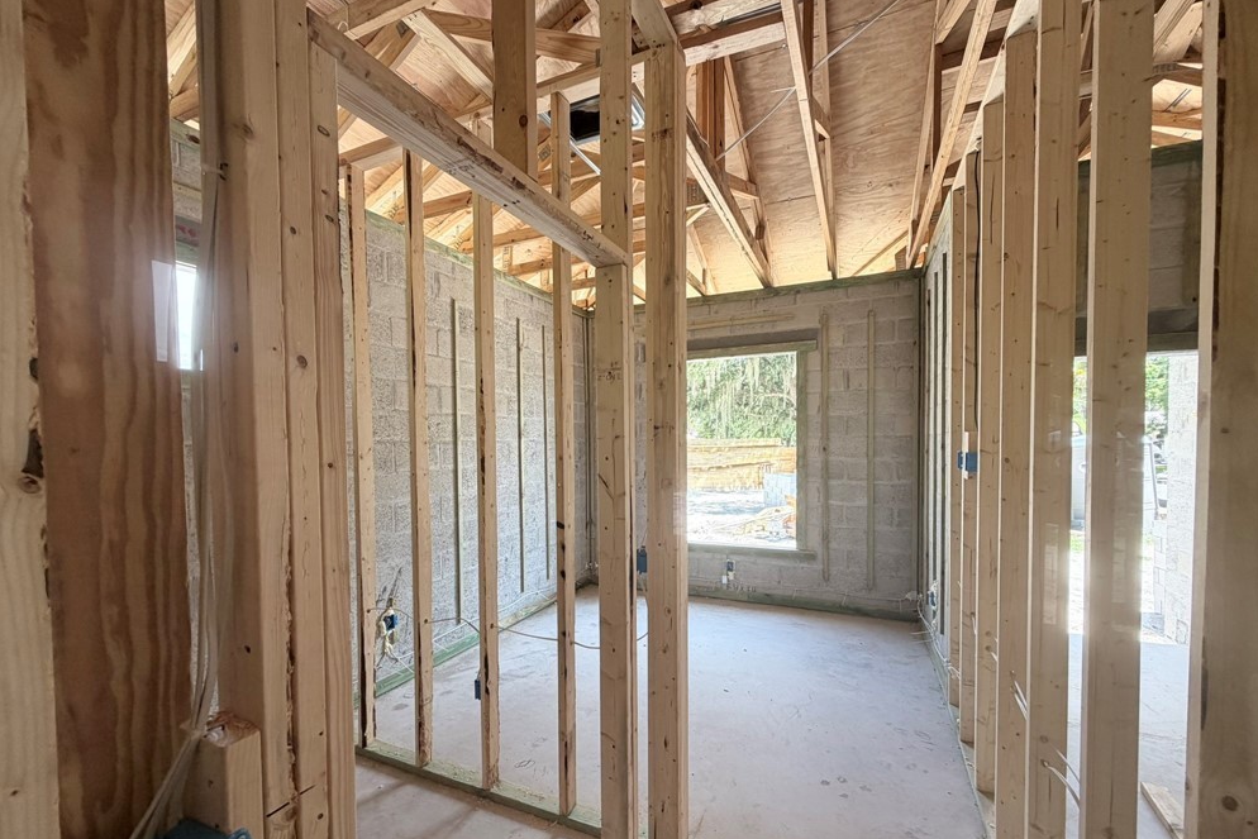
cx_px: 625
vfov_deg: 77.2
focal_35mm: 15
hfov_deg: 100.4
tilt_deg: -0.8
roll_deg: +0.5
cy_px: 458
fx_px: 524
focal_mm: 2.22
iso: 100
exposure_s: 1/121
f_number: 2.2
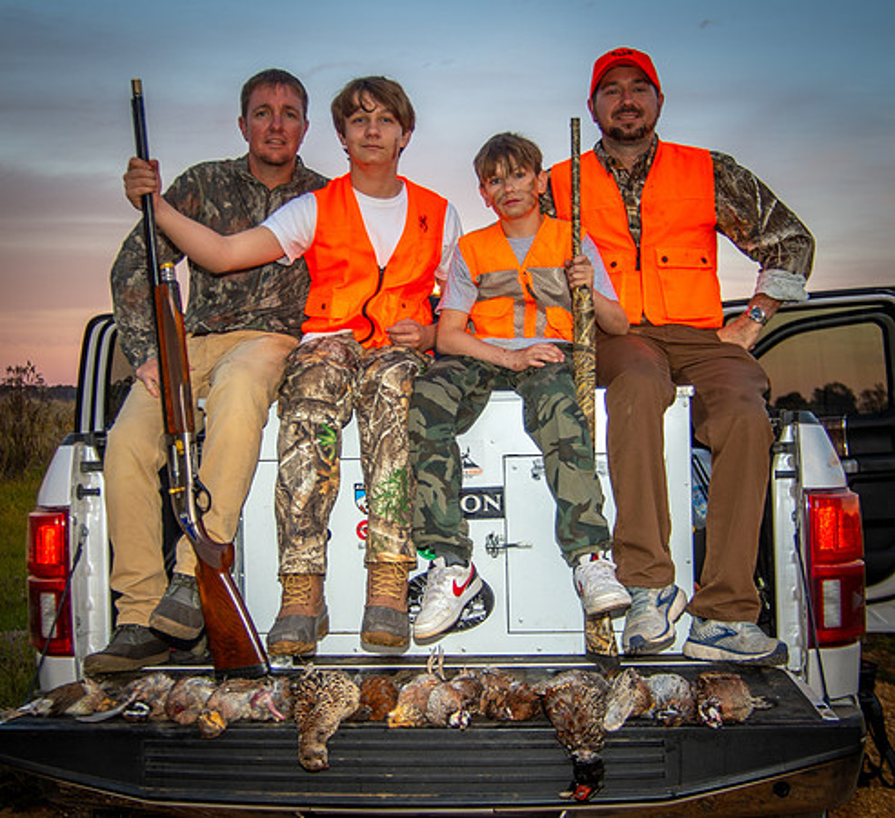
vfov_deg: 33.4
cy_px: 410
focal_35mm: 49
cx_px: 440
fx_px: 1364
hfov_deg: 36.3
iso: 160
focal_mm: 30
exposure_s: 1/60
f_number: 3.8
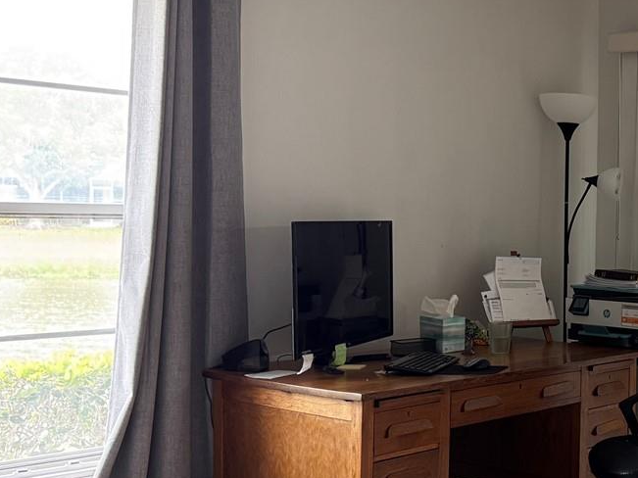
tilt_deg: -3.6
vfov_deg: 24.8
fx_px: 1087
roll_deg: -2.0
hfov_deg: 29.0
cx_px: 730
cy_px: 279
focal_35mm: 59
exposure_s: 1/60
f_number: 1.78
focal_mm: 6.76
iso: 320
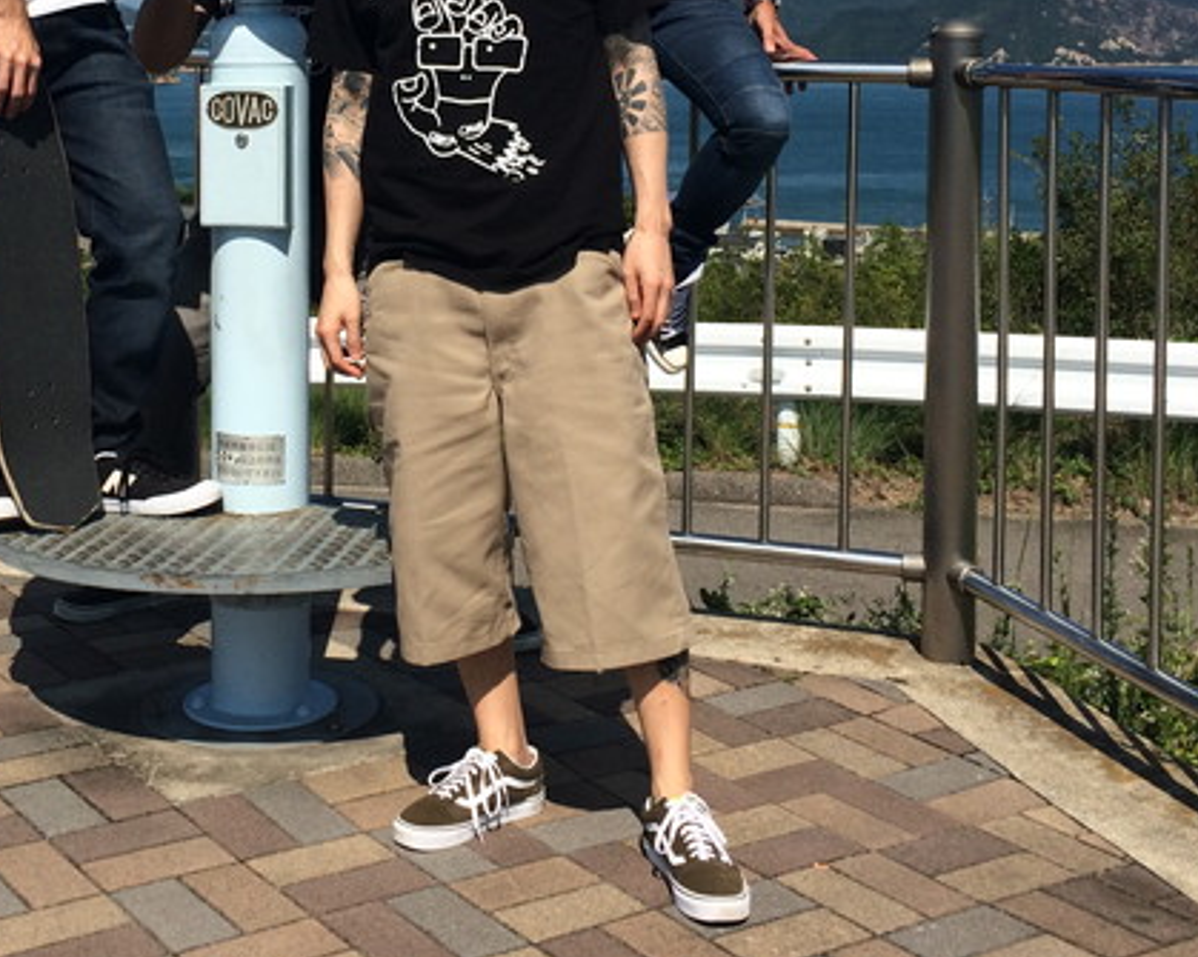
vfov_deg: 27.3
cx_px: 415
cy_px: 143
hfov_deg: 34.5
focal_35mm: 54
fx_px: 1914
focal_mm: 4.15
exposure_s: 1/3425
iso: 32
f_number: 2.2
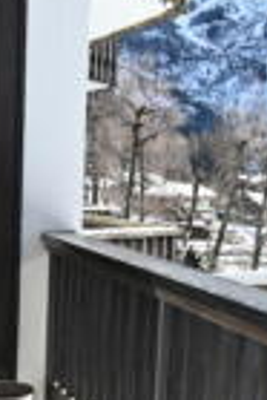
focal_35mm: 58
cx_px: 207
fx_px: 644
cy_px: 252
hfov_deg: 23.2
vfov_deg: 34.3
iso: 200
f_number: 4.5
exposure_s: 1/250
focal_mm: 17
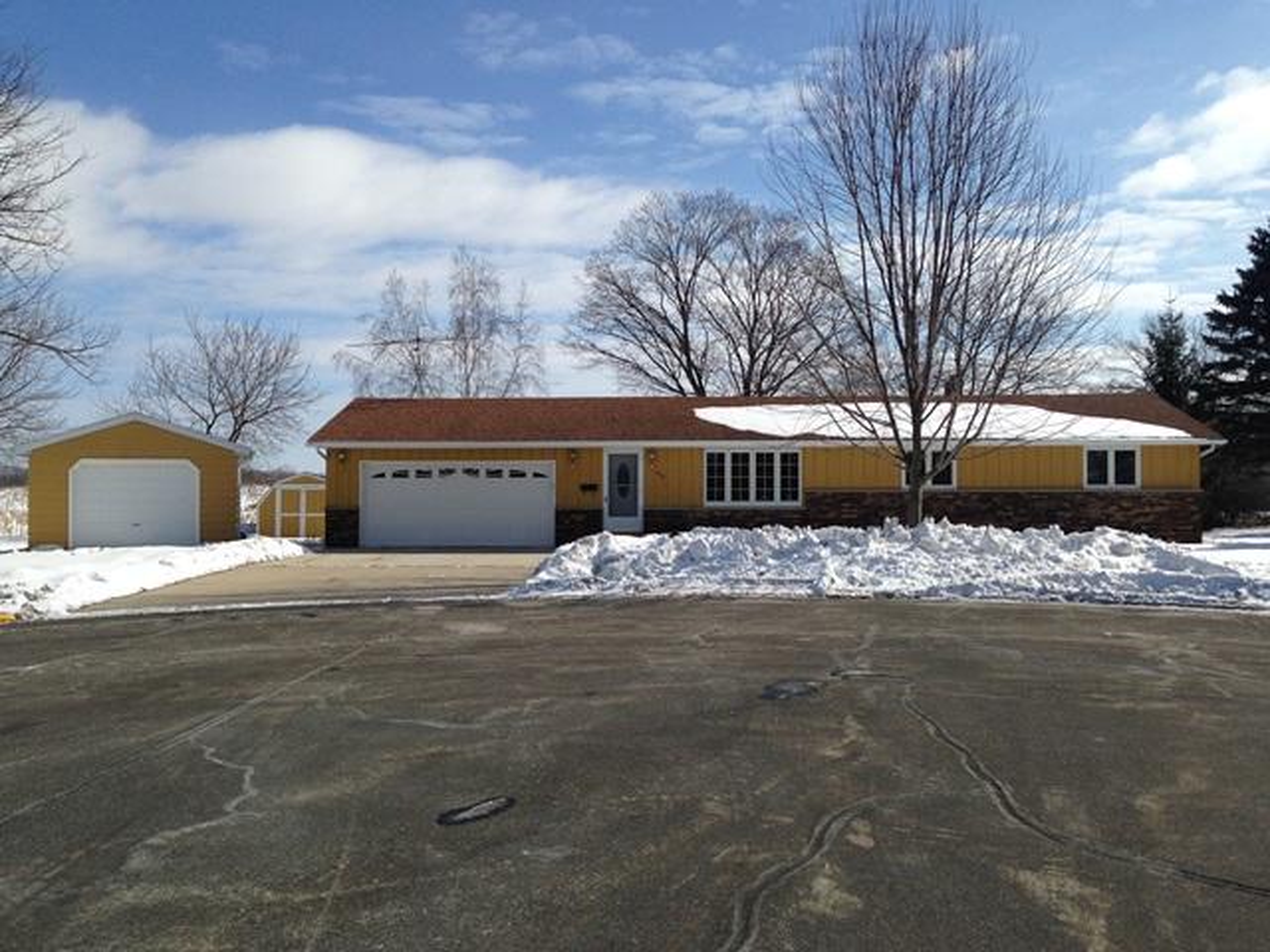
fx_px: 1211
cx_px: 635
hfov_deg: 55.4
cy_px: 476
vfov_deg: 42.9
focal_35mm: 33
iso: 50
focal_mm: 4.12
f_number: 2.4
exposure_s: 1/3195
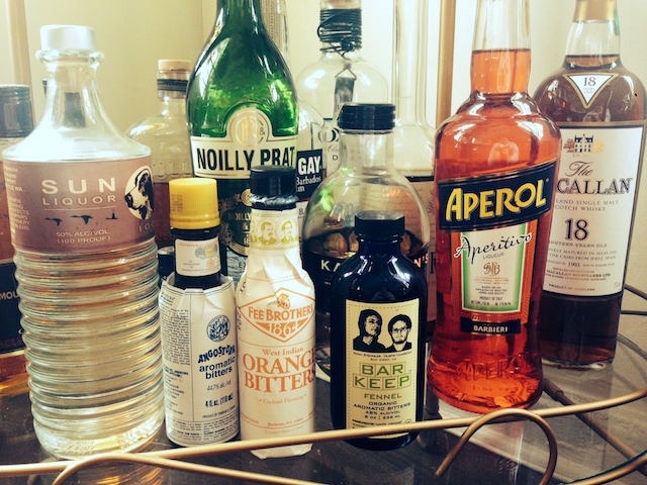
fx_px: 617
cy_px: 242
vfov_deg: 42.9
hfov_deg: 55.4
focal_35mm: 33
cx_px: 324
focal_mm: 4.12
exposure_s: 1/20
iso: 80
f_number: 2.4
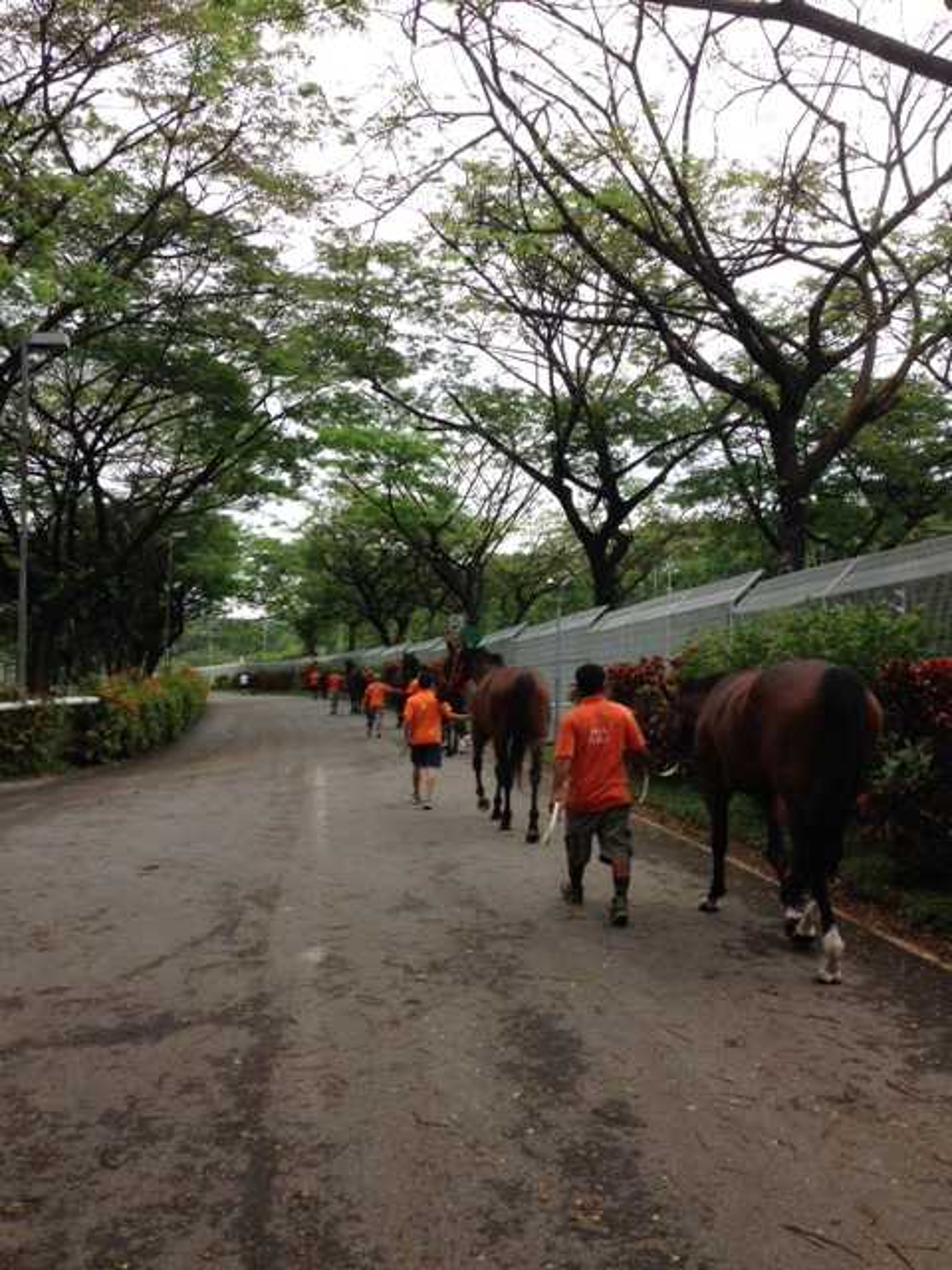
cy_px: 635
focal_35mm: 33
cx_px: 476
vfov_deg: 55.4
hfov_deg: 42.9
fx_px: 1210
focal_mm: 4.12
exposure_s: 1/686
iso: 50
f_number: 2.4
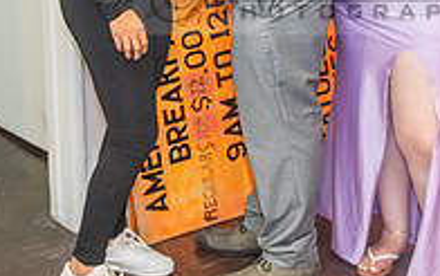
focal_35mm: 98
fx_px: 1177
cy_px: -18
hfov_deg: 21.2
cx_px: 201
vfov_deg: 13.2
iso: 1000
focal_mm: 28
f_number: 2.8
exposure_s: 1/125
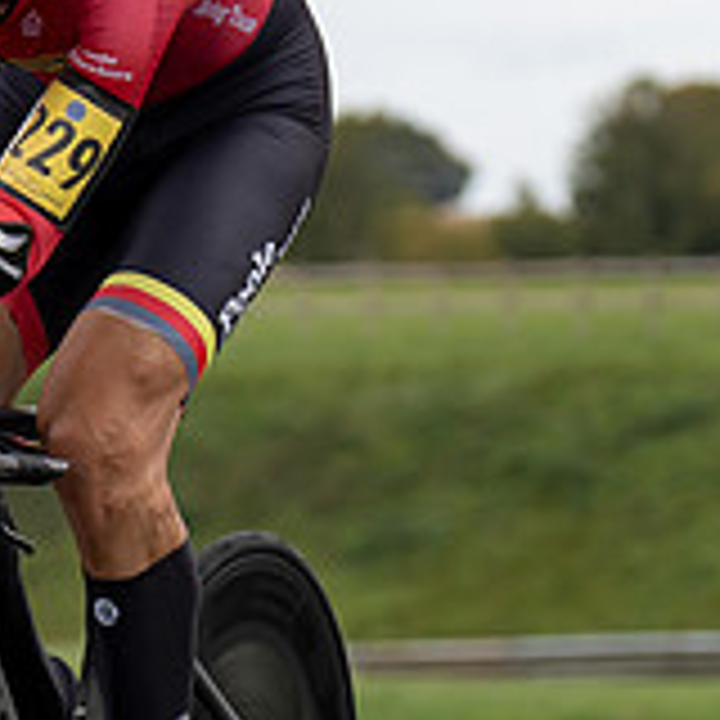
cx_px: 66
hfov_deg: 3.7
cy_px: 460
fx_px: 11131
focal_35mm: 473
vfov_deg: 3.7
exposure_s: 1/1000
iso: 125
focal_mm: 88
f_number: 3.5
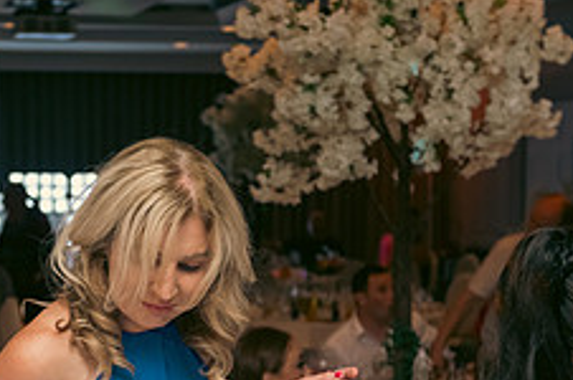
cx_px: 170
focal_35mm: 108
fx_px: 1717
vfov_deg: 12.5
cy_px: 366
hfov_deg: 18.9
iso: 800
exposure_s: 1/160
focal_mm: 42
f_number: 3.5
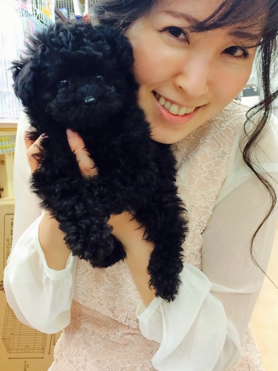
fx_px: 321
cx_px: 139
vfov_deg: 60.0
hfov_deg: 46.8
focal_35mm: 30
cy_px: 186
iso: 80
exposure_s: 1/30
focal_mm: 4.12
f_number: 2.2
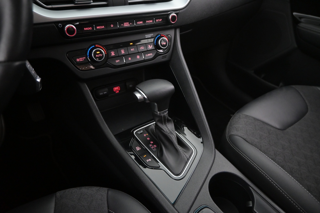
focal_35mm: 24
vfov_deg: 53.1
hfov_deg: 73.7
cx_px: 160
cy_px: 106
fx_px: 213
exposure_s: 1/25
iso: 2800
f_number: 3.5
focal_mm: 16
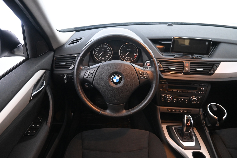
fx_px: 158
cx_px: 118
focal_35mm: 24
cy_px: 79
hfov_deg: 73.7
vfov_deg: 53.1
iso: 3600
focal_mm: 16
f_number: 3.5
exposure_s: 1/25
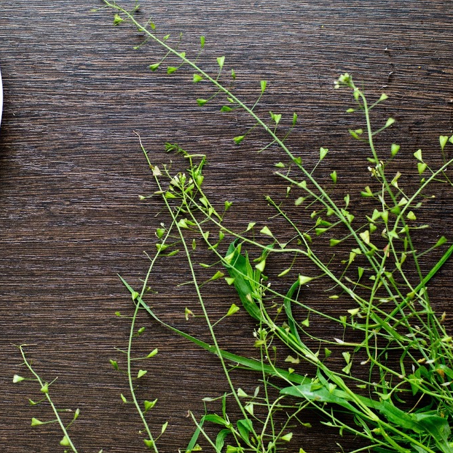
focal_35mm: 96
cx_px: 175
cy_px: 227
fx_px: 1421
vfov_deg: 18.1
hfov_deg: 18.1
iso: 320
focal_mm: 50
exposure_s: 1/200
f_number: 3.5
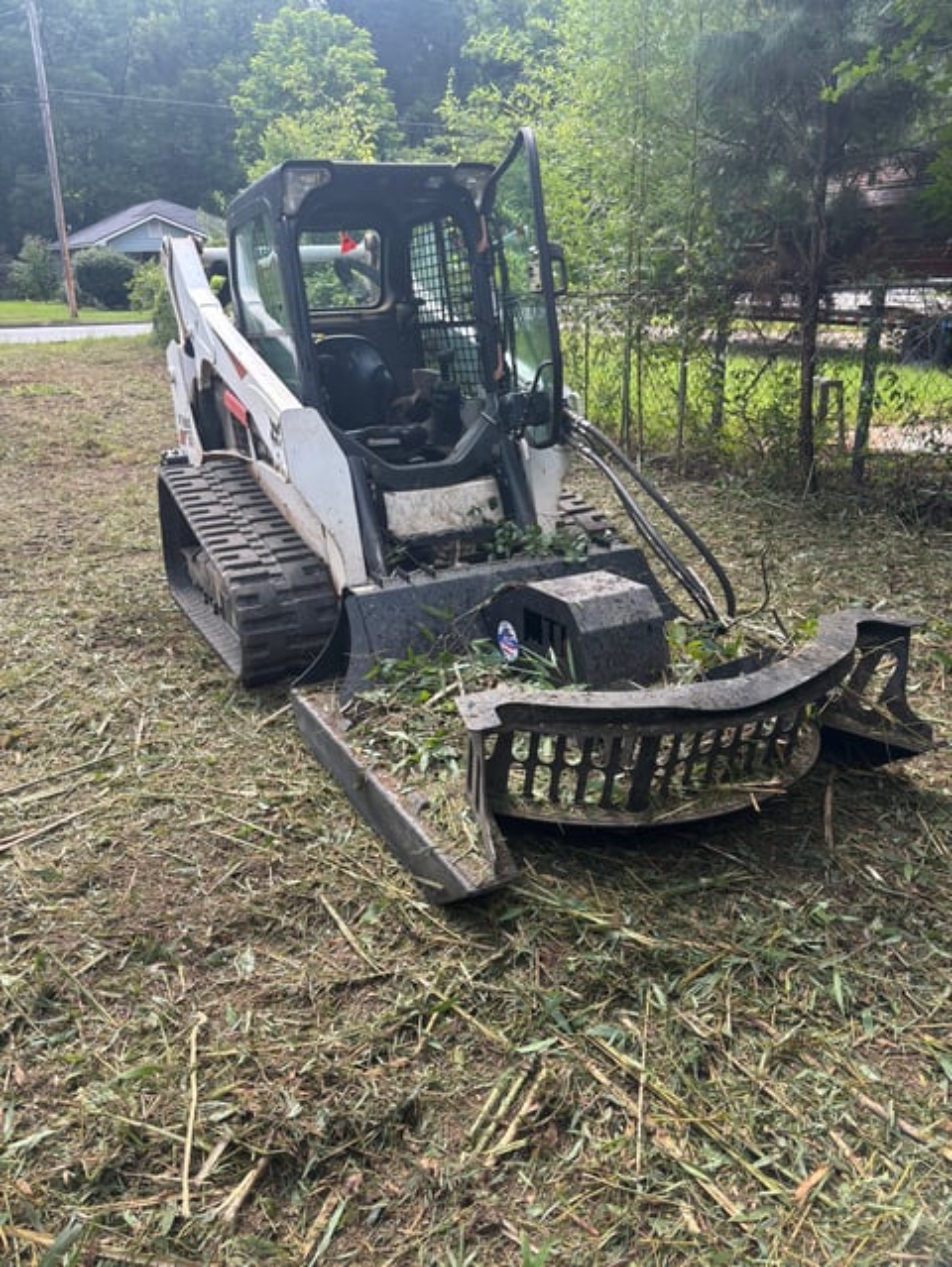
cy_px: 634
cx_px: 476
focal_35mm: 26
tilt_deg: -22.9
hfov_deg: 53.1
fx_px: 952
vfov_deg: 67.3
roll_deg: +2.1
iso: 50
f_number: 1.6
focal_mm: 5.96
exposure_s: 1/481
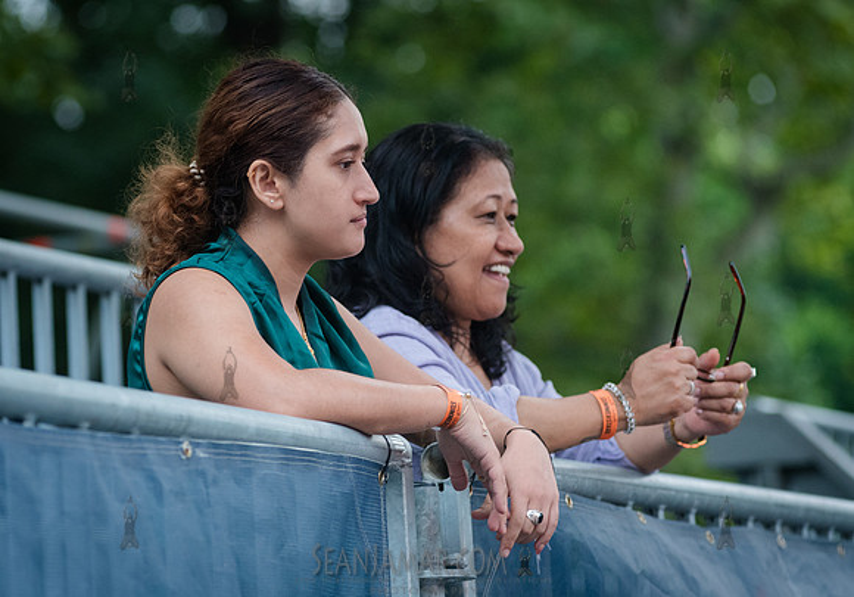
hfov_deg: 10.0
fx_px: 4892
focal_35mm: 203
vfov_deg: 7.0
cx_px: 356
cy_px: 322
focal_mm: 155
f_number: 4
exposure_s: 1/250
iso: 2000
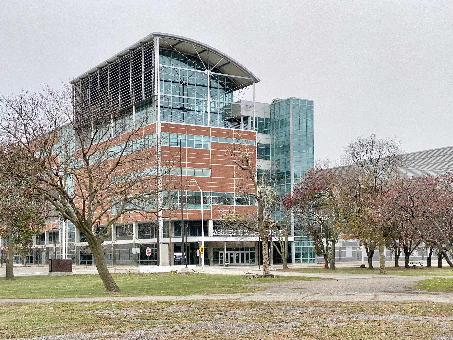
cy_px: 170
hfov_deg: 36.8
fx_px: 681
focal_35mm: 52
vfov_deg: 28.0
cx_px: 226
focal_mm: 6
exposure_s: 1/139
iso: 20
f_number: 2
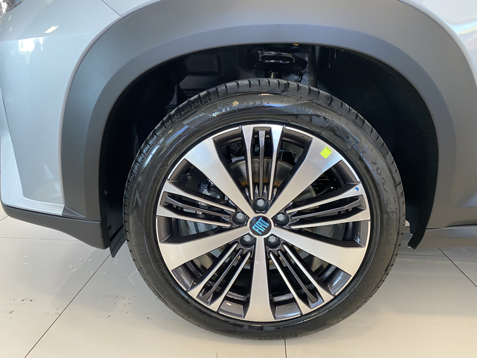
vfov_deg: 53.1
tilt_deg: -17.4
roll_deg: -2.2
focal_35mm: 26
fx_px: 358
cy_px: 179
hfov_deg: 67.3
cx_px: 238
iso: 200
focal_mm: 4.25
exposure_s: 1/60
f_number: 1.8
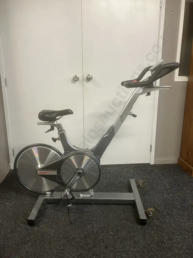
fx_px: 208
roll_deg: +0.8
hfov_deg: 49.7
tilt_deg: -13.2
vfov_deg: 63.4
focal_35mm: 28
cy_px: 129
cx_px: 96
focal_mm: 3.99
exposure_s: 1/50
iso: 160
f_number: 1.8
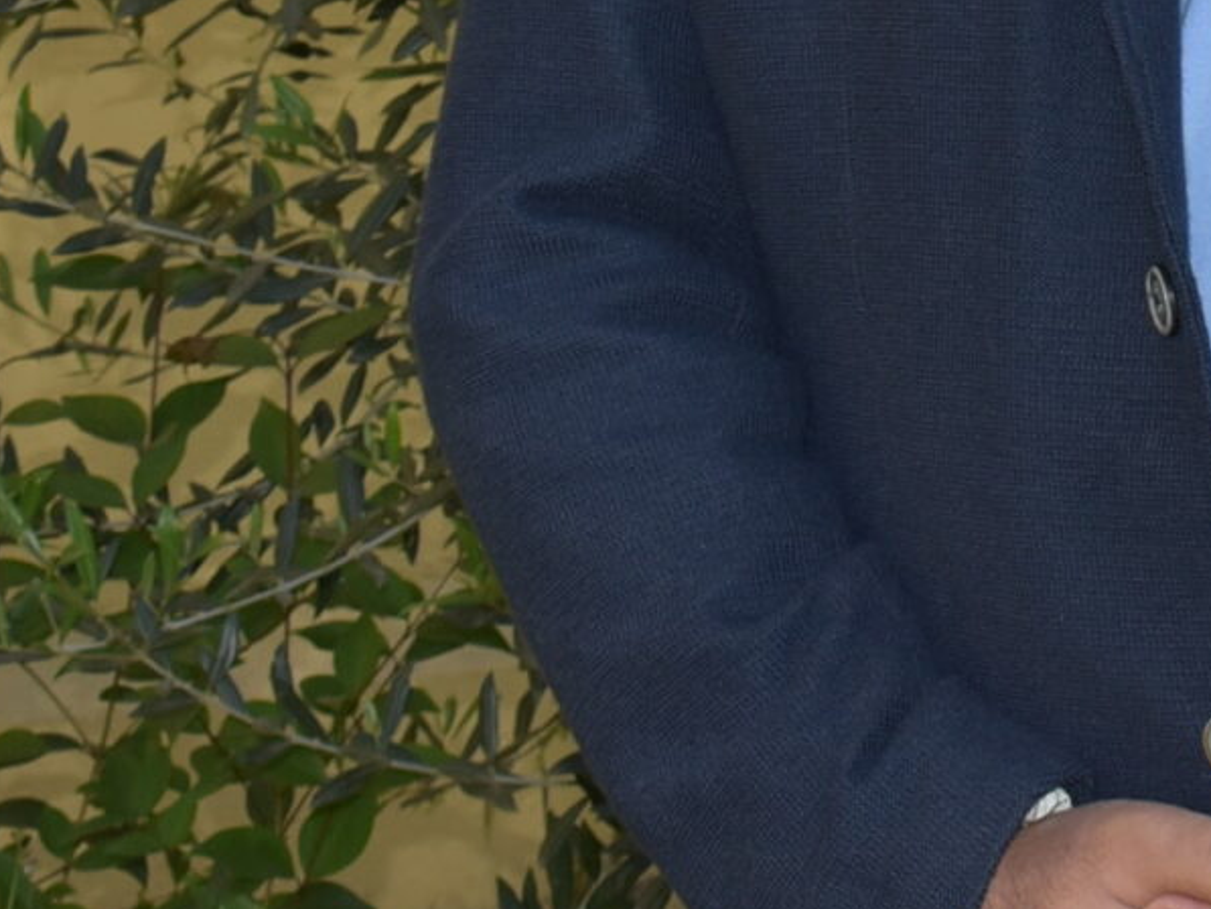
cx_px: 1501
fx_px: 5634
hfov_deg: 12.0
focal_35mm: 161
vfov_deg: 8.9
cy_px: -557
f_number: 9
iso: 100
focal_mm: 26
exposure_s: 1/200
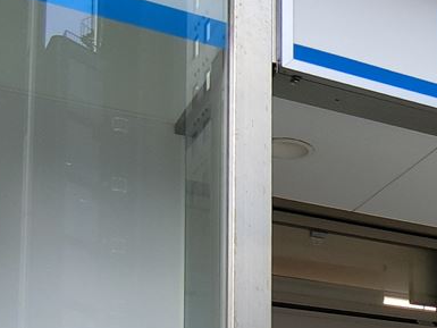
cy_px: 463
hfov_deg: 21.7
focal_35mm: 79
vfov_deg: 17.2
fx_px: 998
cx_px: 600
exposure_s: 1/250
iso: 80
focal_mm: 4.06
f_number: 2.7
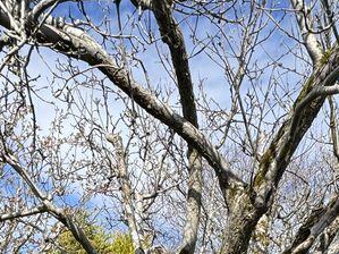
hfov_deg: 39.6
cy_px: 398
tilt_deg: -5.9
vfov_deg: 23.2
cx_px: 193
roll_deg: -2.5
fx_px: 470
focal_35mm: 48
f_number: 2.2
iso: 40
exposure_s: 1/1094
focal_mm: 2.22
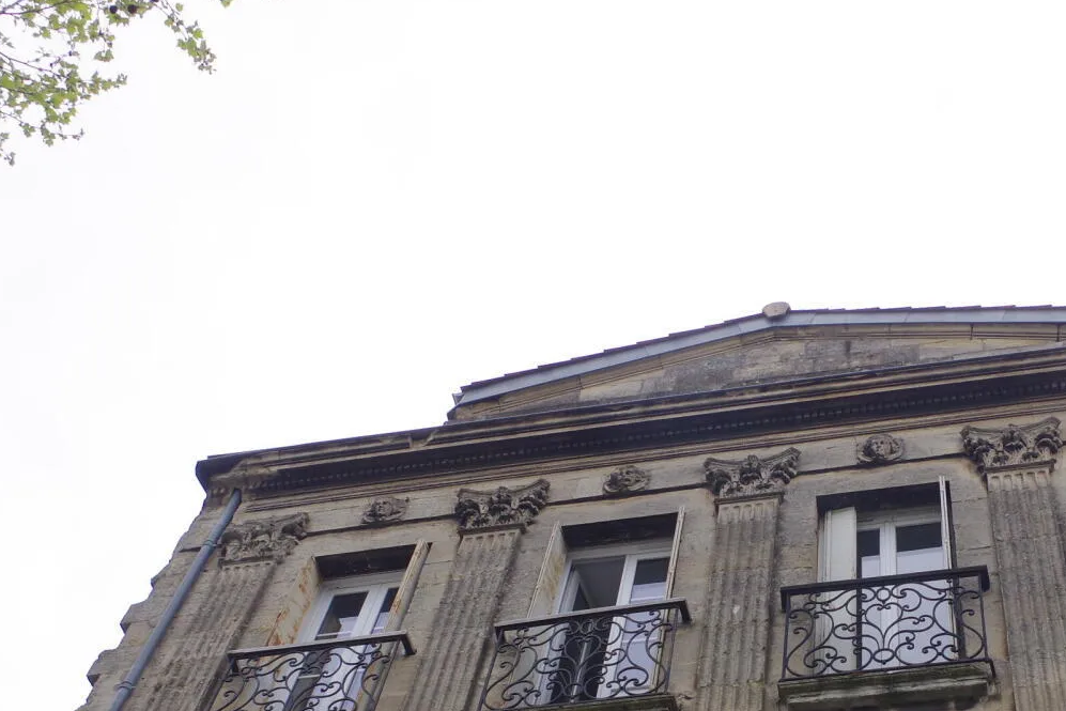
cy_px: 652
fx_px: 1540
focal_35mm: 52
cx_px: 807
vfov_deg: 25.1
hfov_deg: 37.2
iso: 400
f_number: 8
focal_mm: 18
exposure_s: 1/640
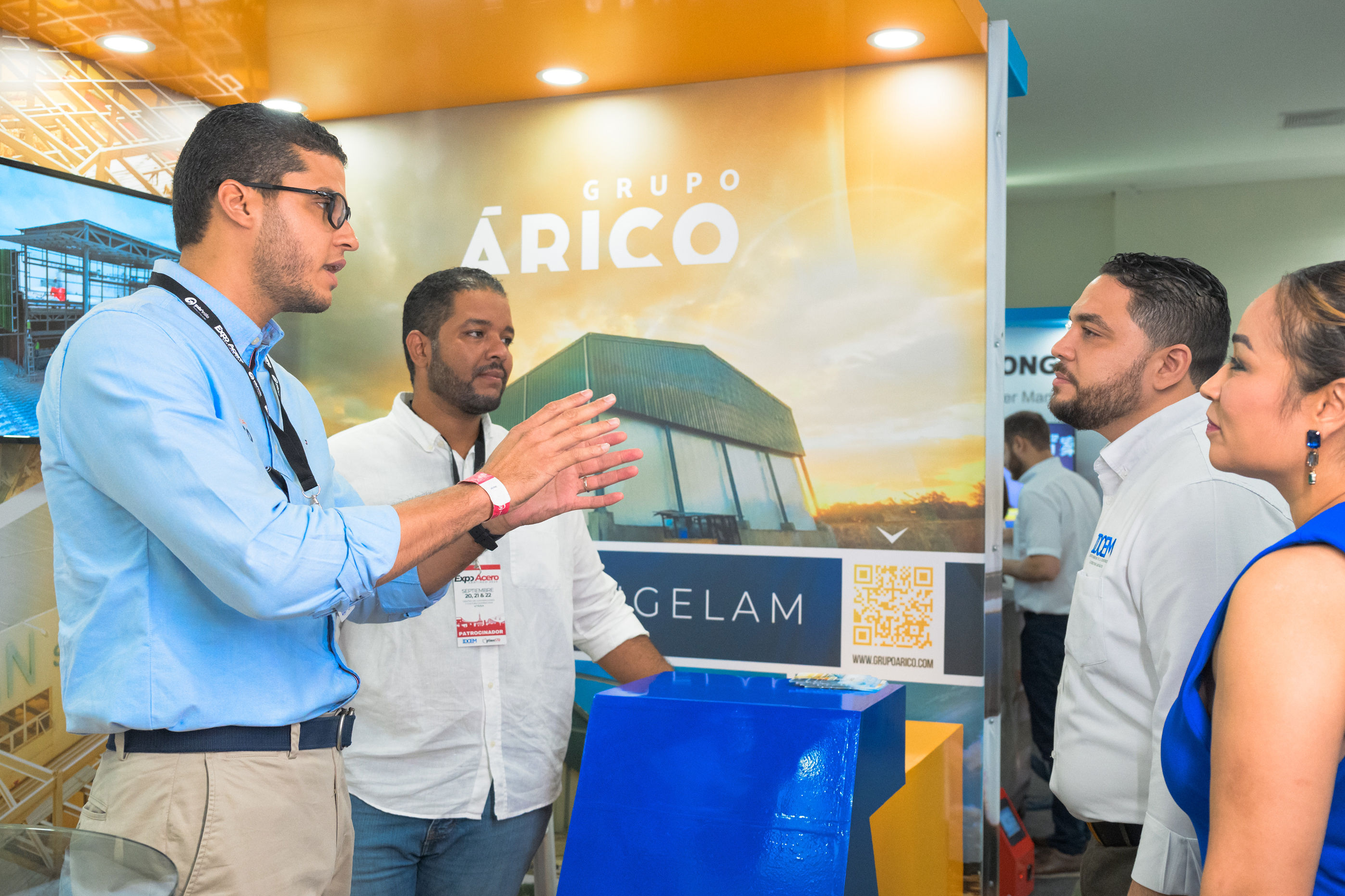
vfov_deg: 35.9
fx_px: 1382
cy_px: 456
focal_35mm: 37
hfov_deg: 51.9
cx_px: 676
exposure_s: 1/250
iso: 2500
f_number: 3.5
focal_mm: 24
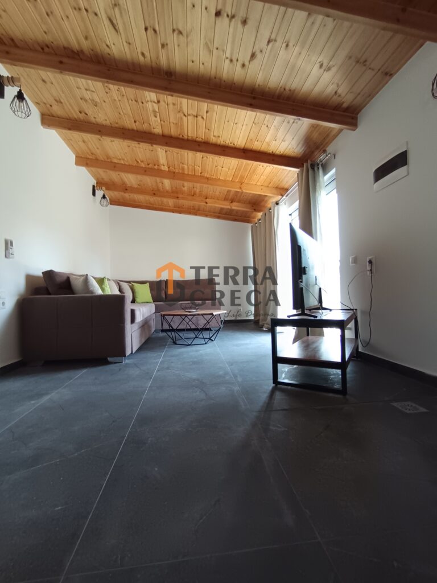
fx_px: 252
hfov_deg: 81.7
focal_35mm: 15
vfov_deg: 98.2
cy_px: 292
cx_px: 218
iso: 284
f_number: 2.2
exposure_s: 1/50
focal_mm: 1.65
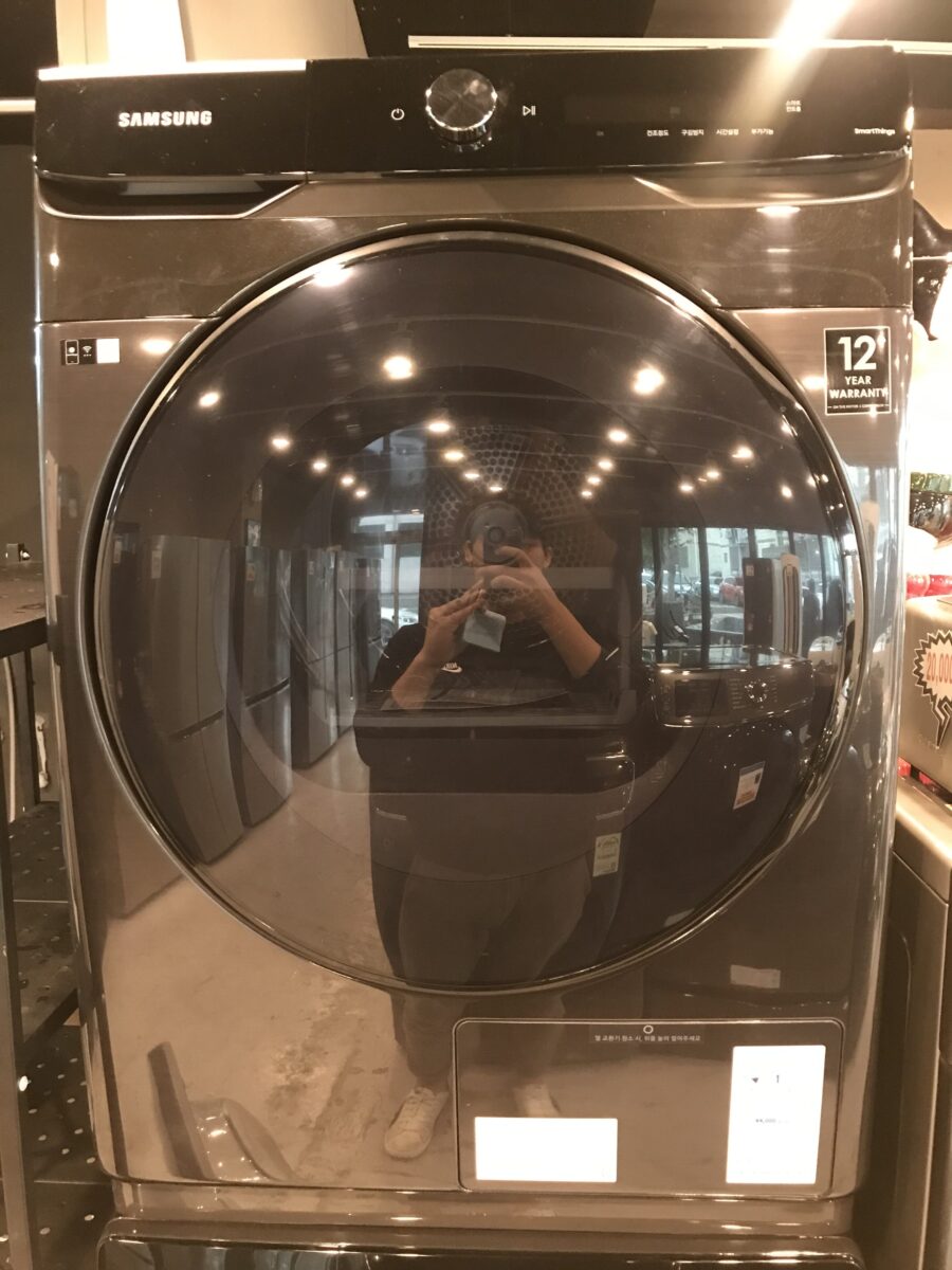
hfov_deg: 49.7
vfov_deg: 63.4
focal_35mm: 28
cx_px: 476
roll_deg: -0.3
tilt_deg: -7.6
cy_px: 635
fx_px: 1027
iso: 100
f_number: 1.8
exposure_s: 1/7
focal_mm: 3.99
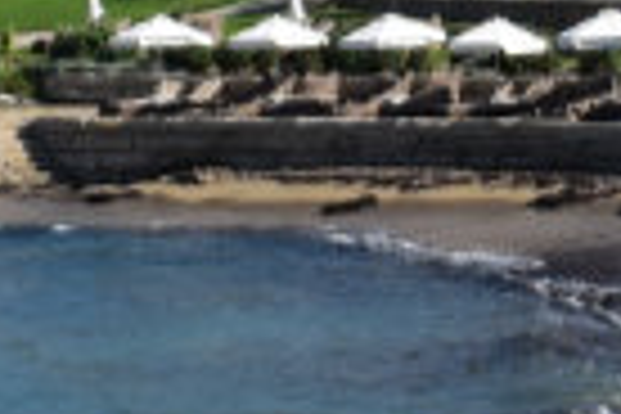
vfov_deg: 4.9
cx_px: 634
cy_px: -250
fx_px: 4790
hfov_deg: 7.4
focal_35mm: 278
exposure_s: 1/500
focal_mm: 25
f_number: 11
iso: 280
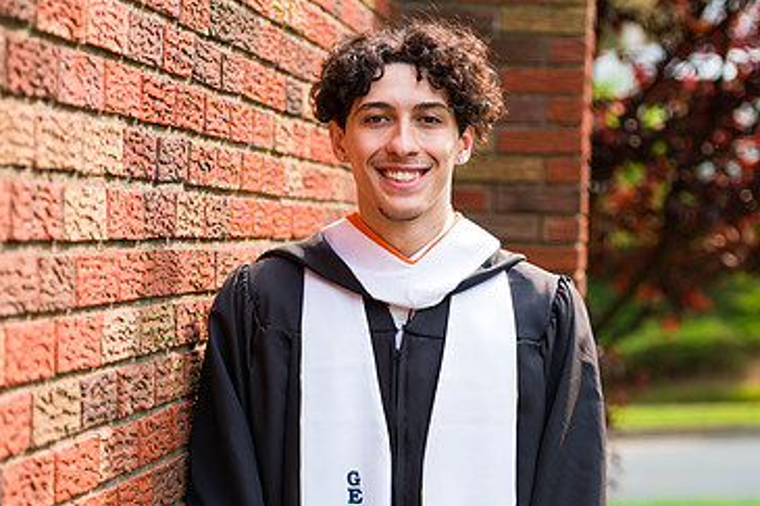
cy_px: 366
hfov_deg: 16.5
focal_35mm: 124
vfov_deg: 11.0
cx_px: 364
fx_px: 2616
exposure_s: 1/500
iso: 200
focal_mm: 78
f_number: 3.2
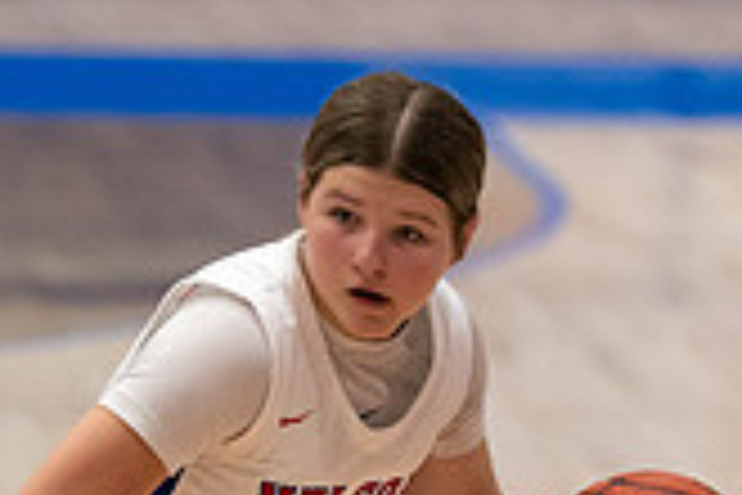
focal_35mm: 728
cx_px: 287
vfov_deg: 1.9
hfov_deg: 2.8
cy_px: 560
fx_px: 15004
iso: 2500
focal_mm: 170
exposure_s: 1/1000
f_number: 2.8
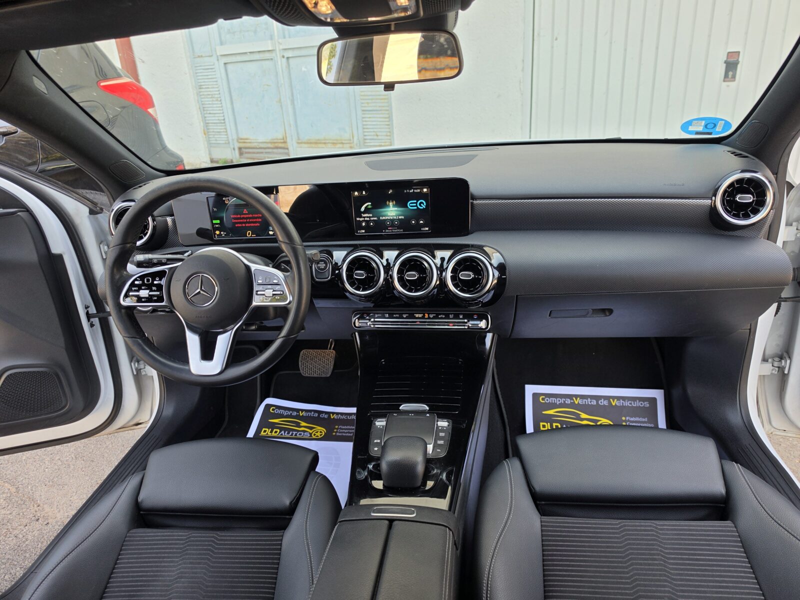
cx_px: 400
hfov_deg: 73.9
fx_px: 532
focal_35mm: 23
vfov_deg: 58.9
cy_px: 300
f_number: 1.4
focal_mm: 6.5
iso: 10
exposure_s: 1/66.7
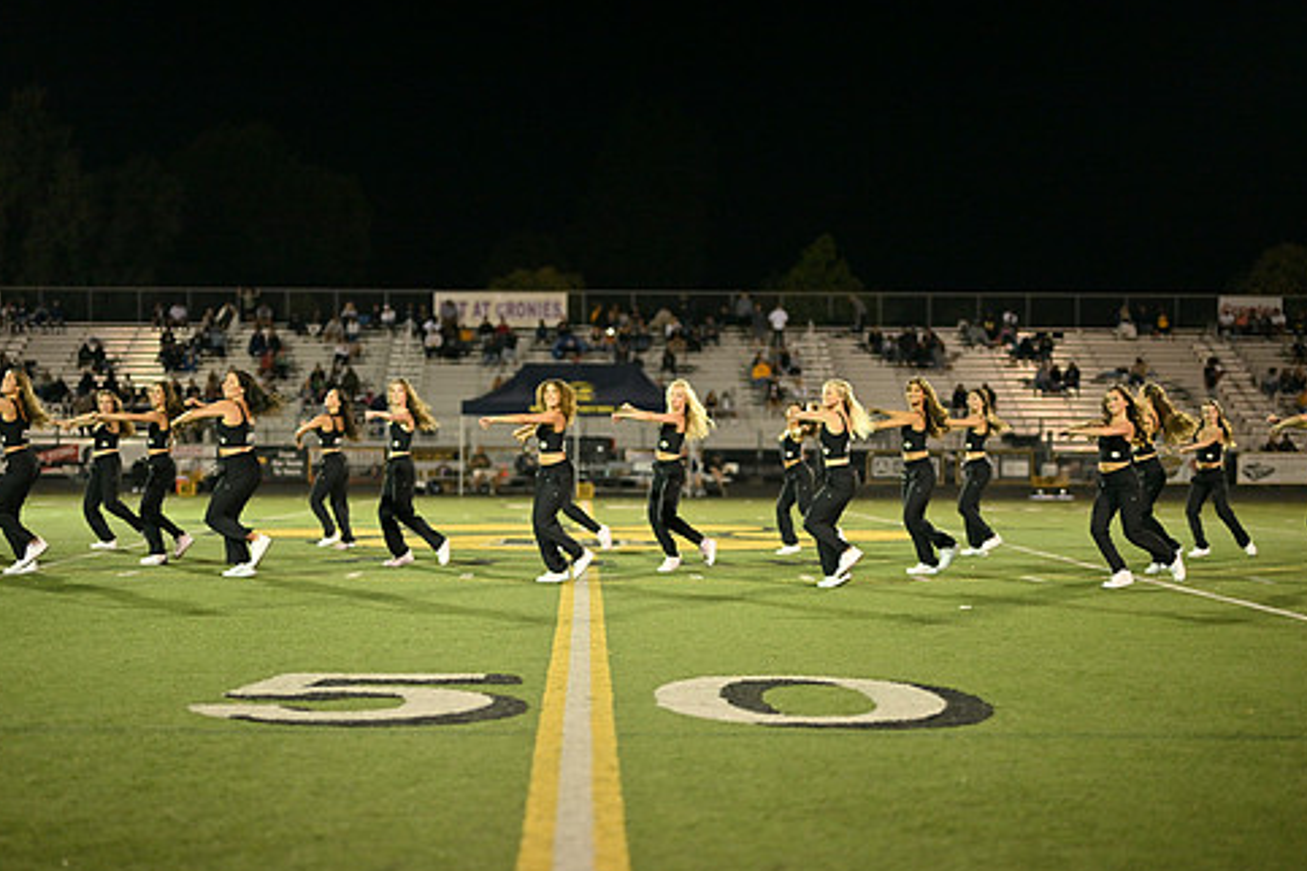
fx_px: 2178
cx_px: 593
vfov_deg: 22.6
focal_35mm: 60
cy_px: 502
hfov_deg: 33.4
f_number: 1.2
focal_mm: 50
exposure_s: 1/500
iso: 400
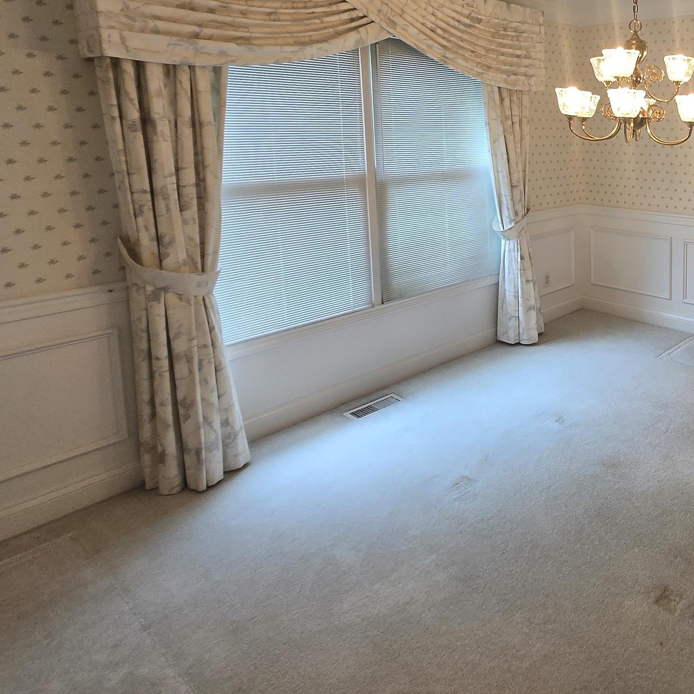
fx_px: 544
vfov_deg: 62.2
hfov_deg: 54.2
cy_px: 195
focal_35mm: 24
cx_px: 658
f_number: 2.2
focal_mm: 1.7
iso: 64
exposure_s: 1/60
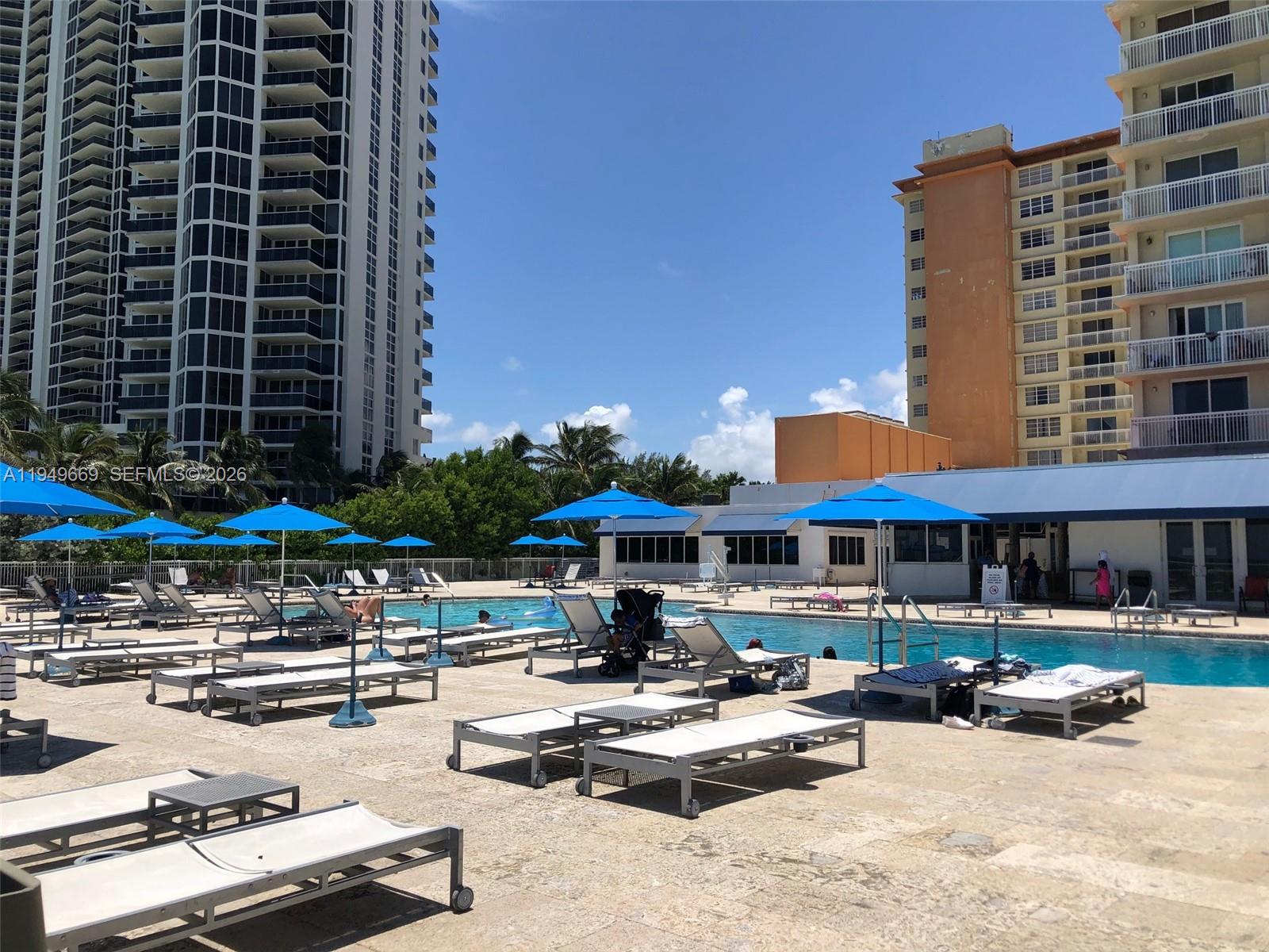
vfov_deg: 49.7
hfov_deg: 63.4
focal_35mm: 28
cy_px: 476
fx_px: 1026
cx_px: 634
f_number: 1.8
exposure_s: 1/3247
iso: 25
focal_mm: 3.99
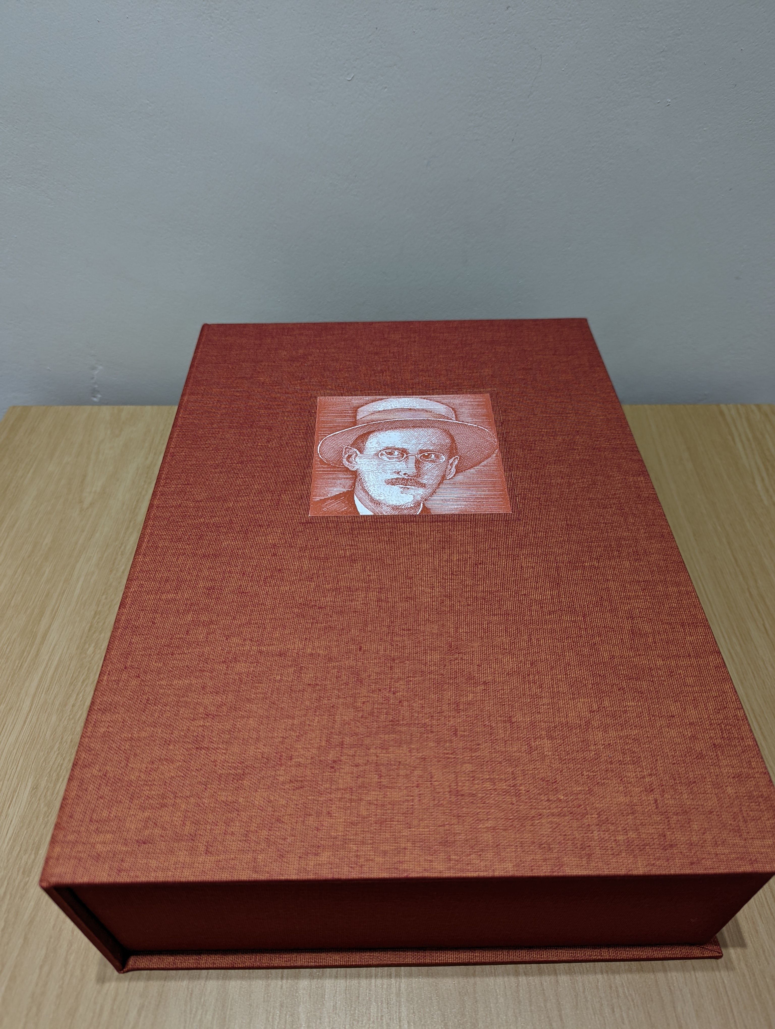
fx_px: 715
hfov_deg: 56.9
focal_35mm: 24
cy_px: 514
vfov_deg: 71.5
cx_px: 388
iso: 38
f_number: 1.85
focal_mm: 6.81
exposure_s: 1/23.8
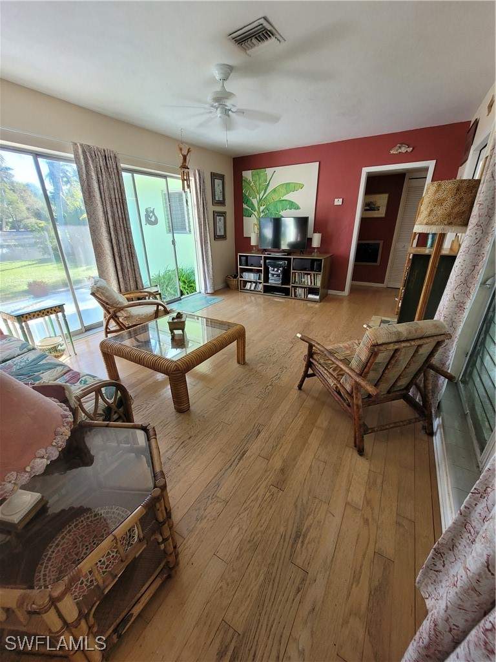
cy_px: 331
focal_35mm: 13
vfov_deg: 106.2
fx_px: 248
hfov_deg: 89.9
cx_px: 248
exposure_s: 1/60
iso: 64
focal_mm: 1.74
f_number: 2.2
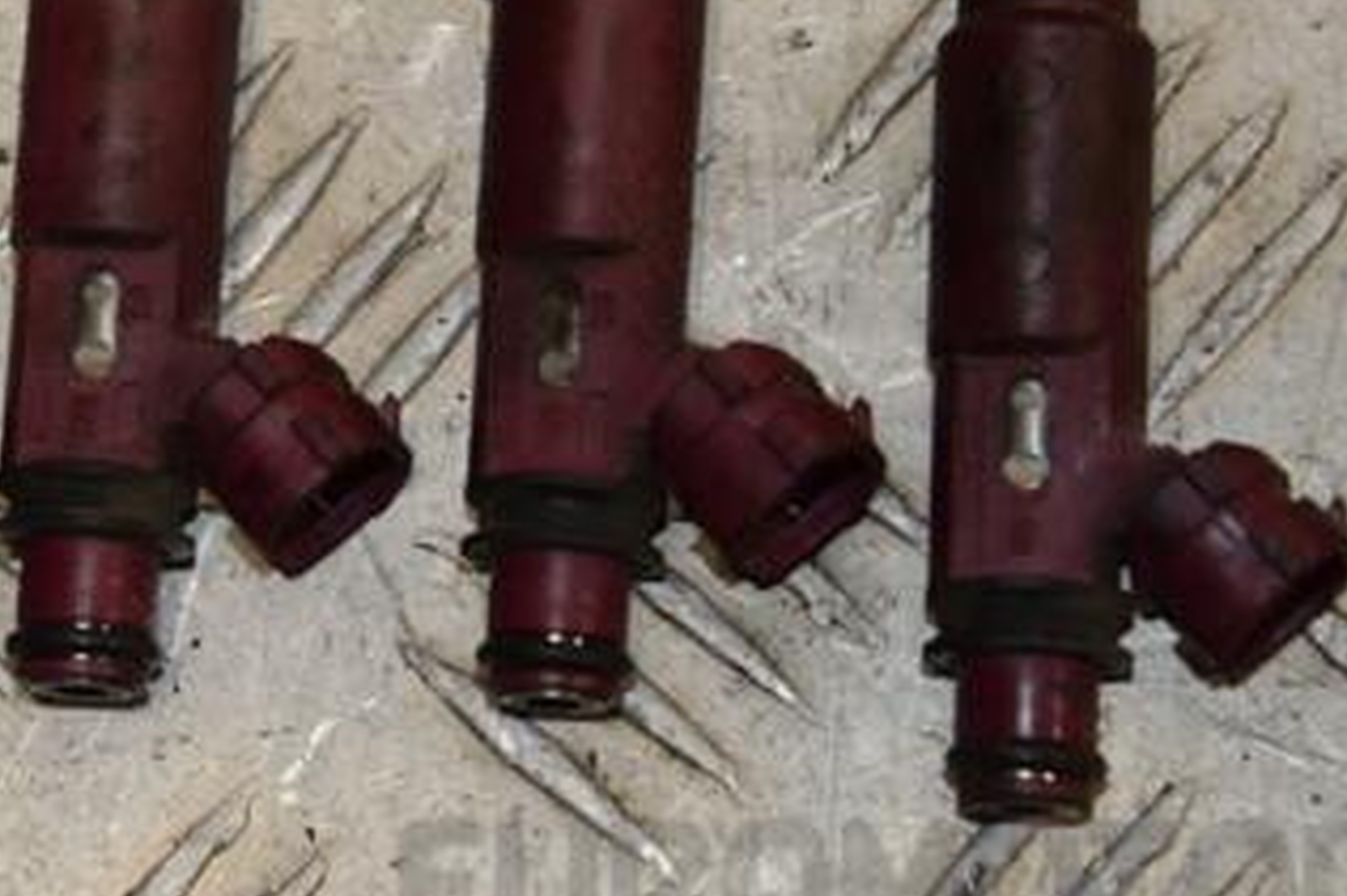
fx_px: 7442
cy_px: 318
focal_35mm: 199
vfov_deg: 6.9
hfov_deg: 10.3
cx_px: 319
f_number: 8
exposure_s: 1/200
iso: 800
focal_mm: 70
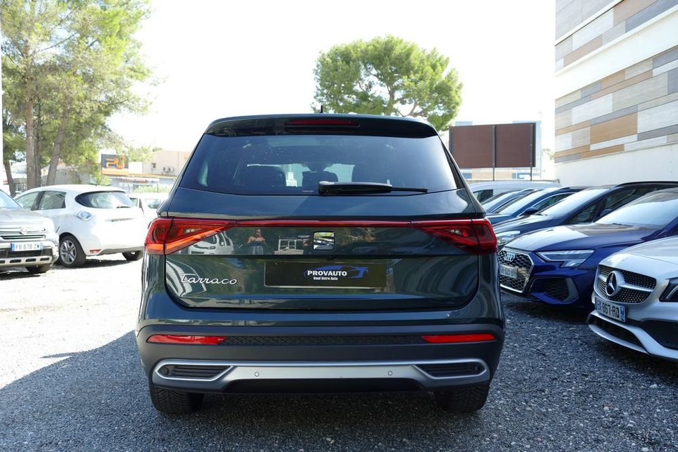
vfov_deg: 37.9
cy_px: 226
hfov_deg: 54.4
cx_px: 339
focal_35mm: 35
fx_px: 659
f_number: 3.1
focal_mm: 12.9
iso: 125
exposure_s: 1/320
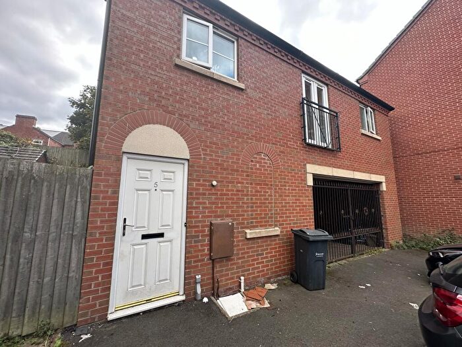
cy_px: 174
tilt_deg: +11.1
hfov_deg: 102.1
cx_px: 231
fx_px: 187
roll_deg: +1.2
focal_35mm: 14
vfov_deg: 85.7
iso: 40
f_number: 2.2
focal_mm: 2.22
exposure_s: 1/374
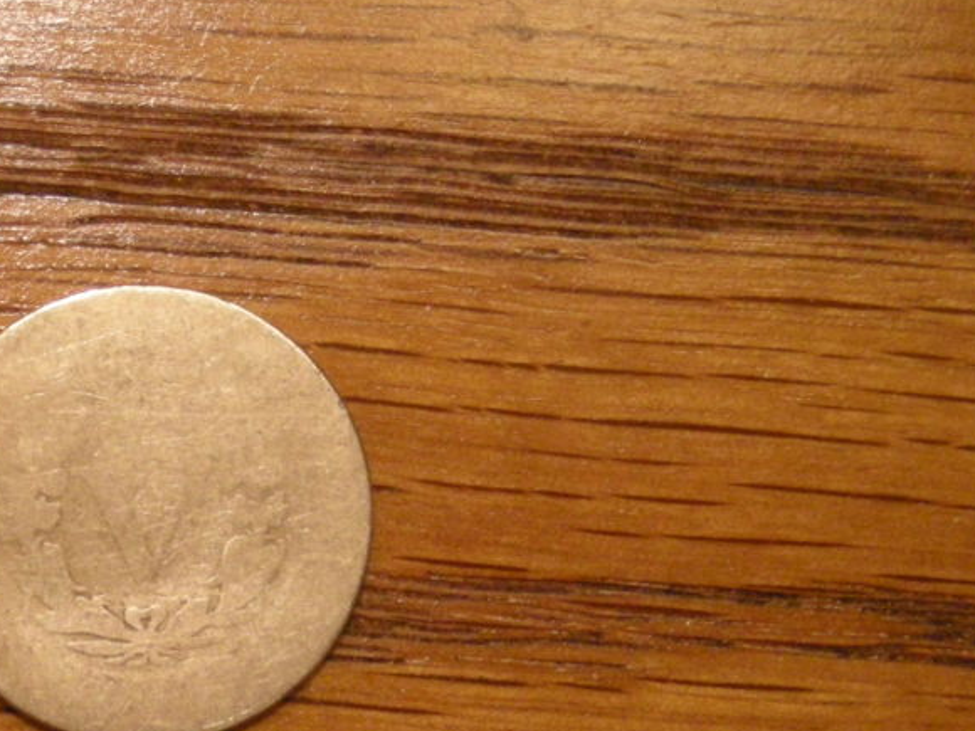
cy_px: 539
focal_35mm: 131
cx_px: 145
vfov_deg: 11.3
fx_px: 3690
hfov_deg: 14.9
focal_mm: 12.3
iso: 400
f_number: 3.9
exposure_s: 1/48
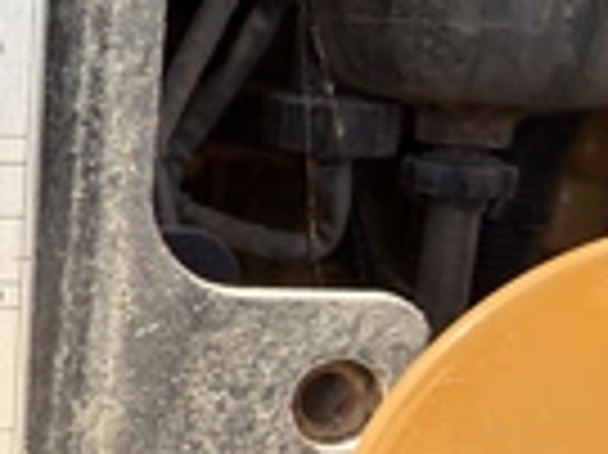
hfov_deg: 25.9
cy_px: 234
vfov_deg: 20.7
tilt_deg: -9.2
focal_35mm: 71
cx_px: -9
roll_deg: -3.2
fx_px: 1246
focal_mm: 2.22
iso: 40
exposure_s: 1/278
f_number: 2.2
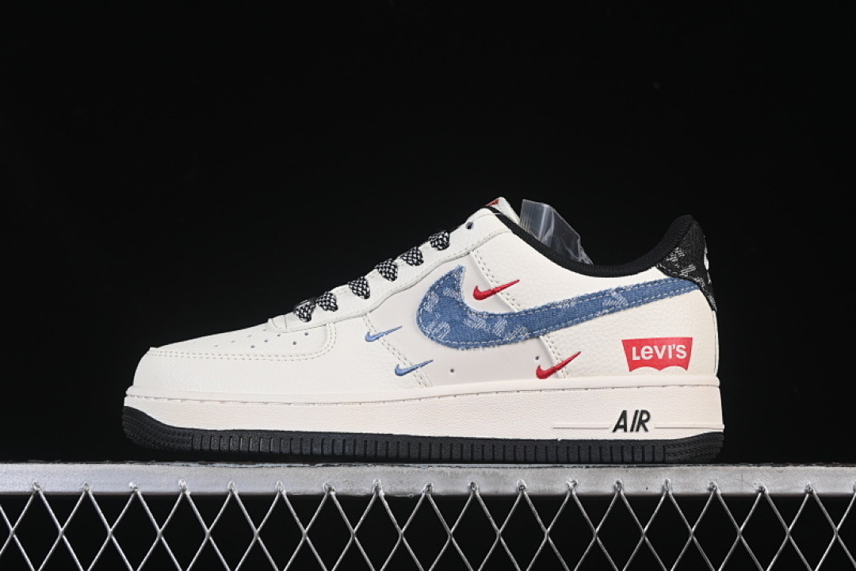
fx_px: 1783
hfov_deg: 27.0
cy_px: 286
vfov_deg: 18.2
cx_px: 428
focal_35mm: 75
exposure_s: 1/80
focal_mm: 50
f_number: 8
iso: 160
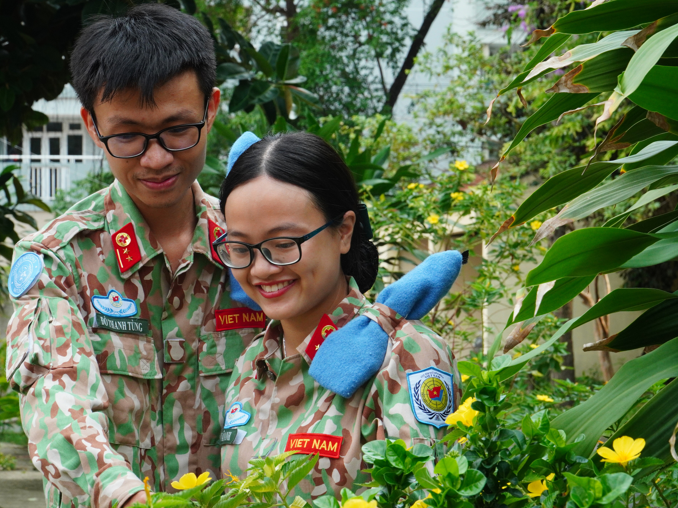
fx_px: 2008
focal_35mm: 103
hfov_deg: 19.2
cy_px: 254
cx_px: 339
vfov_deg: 14.4
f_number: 13
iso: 800
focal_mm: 63
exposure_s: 1/125
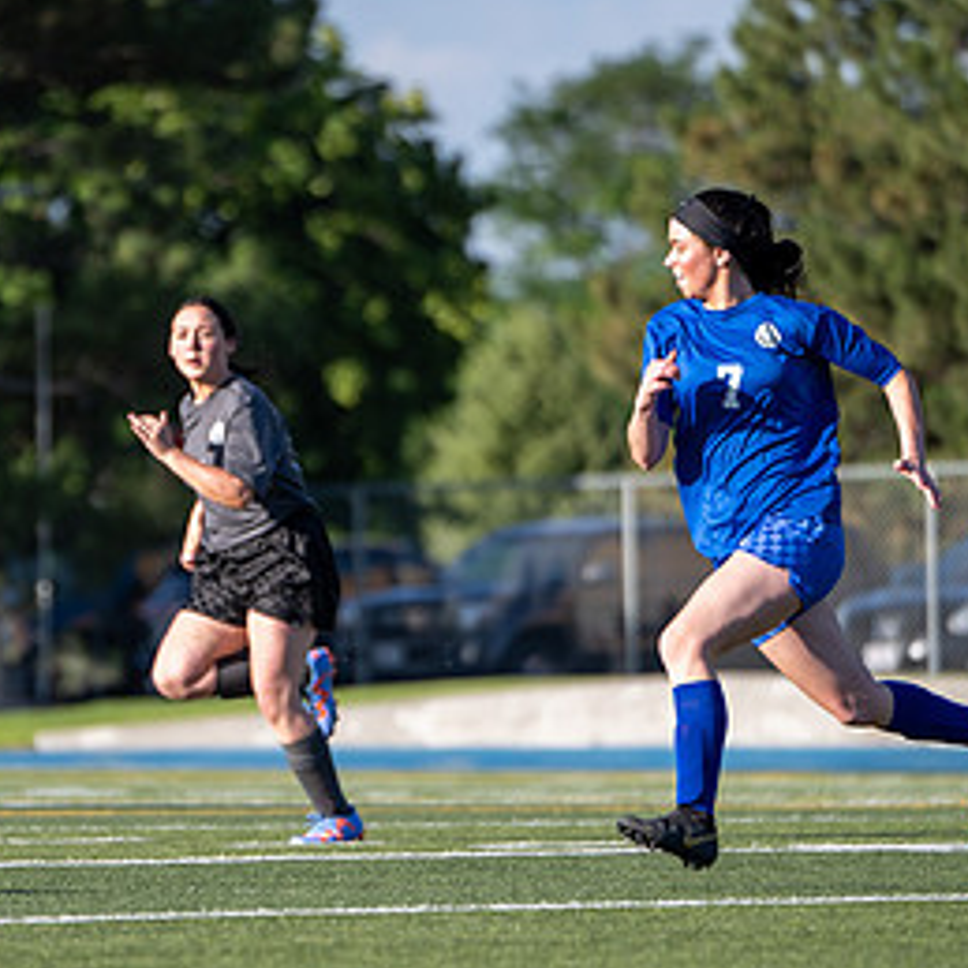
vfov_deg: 4.5
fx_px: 12307
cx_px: 401
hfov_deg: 4.5
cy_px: 447
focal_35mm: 389
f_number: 2.8
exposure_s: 1/1000
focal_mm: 180
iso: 50
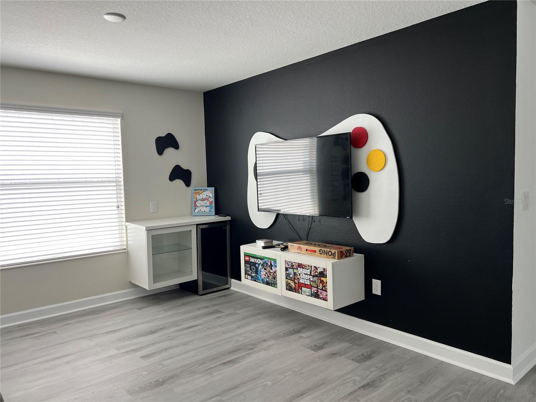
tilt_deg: -4.2
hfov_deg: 67.3
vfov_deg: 53.1
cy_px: 201
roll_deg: +1.9
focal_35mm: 26
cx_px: 268
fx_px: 403
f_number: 1.5
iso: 100
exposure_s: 1/121
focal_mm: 5.7
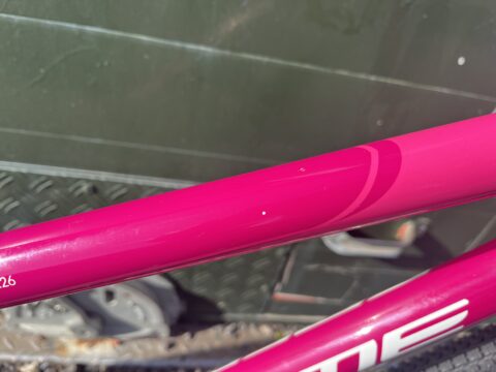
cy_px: 186
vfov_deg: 53.1
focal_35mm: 26
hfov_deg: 67.3
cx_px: 248
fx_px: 373
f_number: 1.6
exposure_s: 1/1117
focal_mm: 5.1
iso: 50
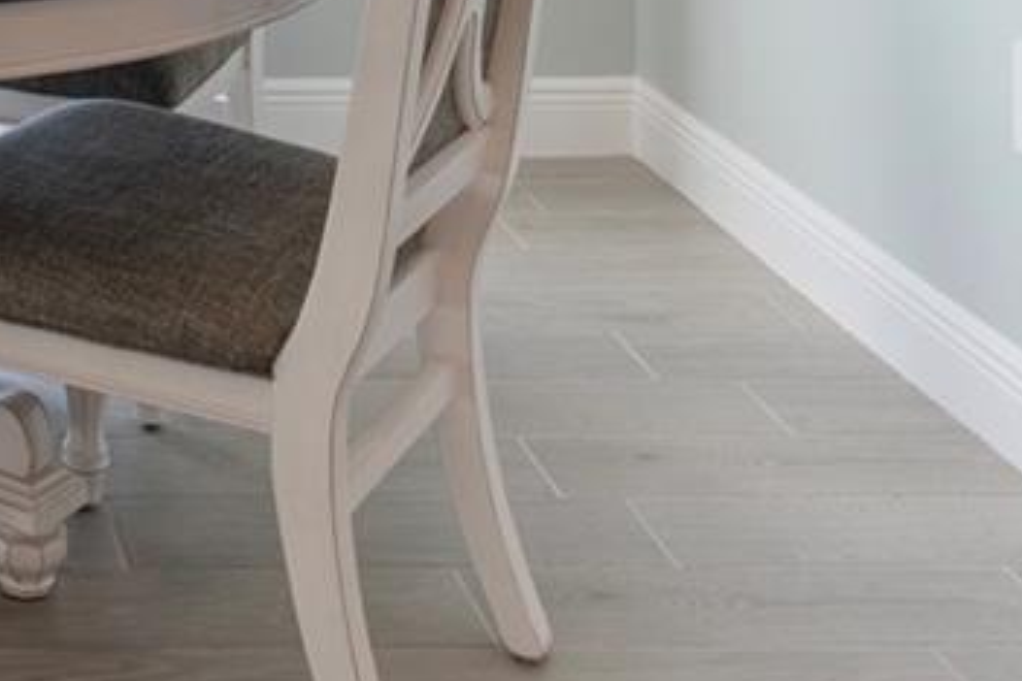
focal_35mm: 73
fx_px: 2072
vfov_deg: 16.4
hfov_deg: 25.2
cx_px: -166
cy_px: -451
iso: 400
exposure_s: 1/5
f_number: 9
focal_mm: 16
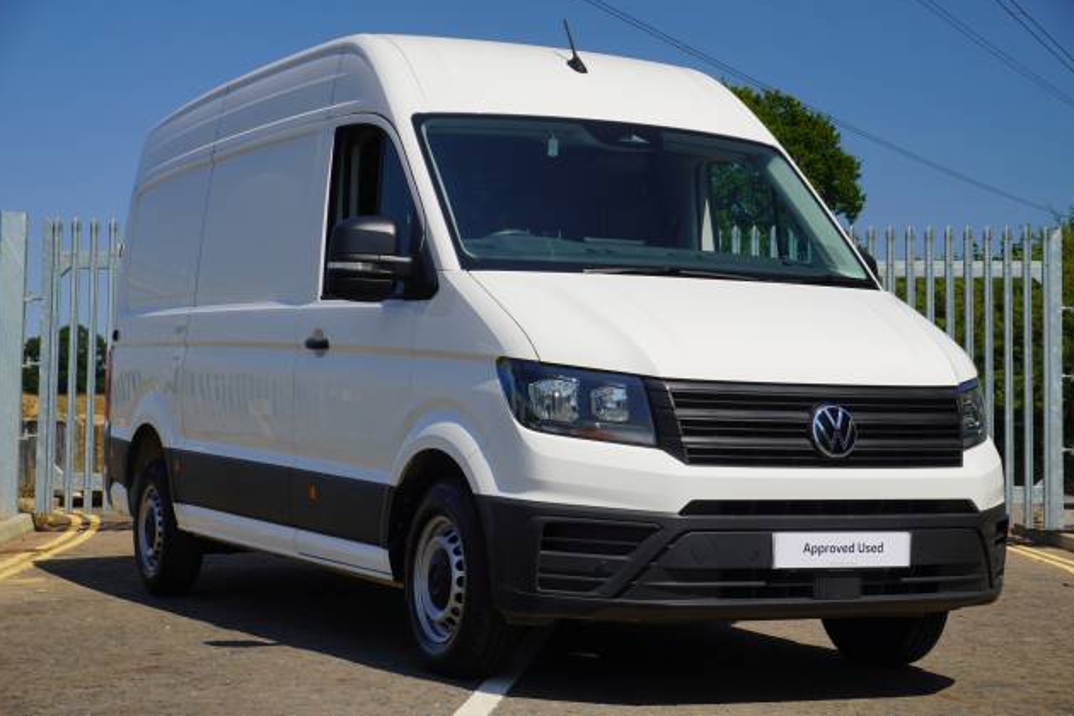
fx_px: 1954
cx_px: 540
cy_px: 355
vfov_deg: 20.8
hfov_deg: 30.7
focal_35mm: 66
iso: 100
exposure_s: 1/125
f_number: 10
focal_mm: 43
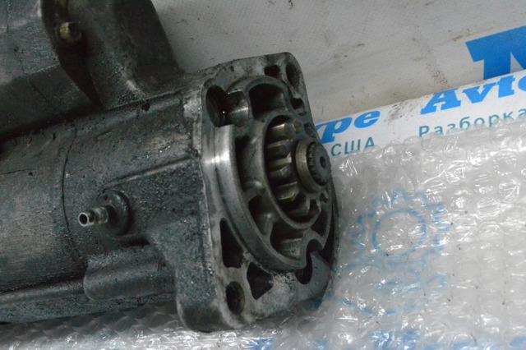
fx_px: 745
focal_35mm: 51
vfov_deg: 26.5
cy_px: 175
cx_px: 263
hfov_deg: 38.9
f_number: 11
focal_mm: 34
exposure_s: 1/160
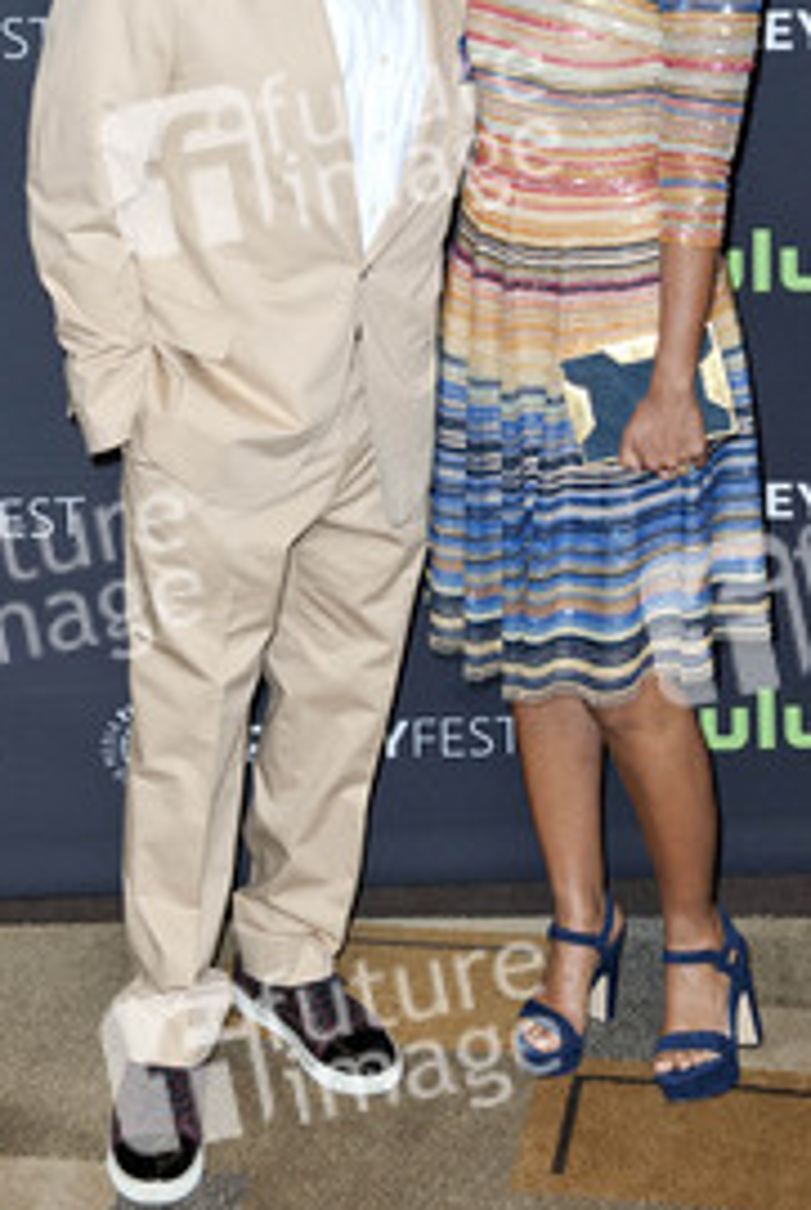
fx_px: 2390
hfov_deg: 19.2
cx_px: 464
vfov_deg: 28.2
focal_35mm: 71
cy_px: 376
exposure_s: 1/320
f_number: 5.6
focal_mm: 48
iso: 640
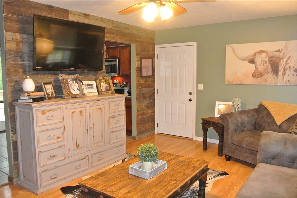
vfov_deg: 45.0
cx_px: 148
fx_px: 239
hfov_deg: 63.6
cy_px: 99
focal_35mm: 29
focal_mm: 11
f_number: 3.5
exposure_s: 1/60
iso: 2800
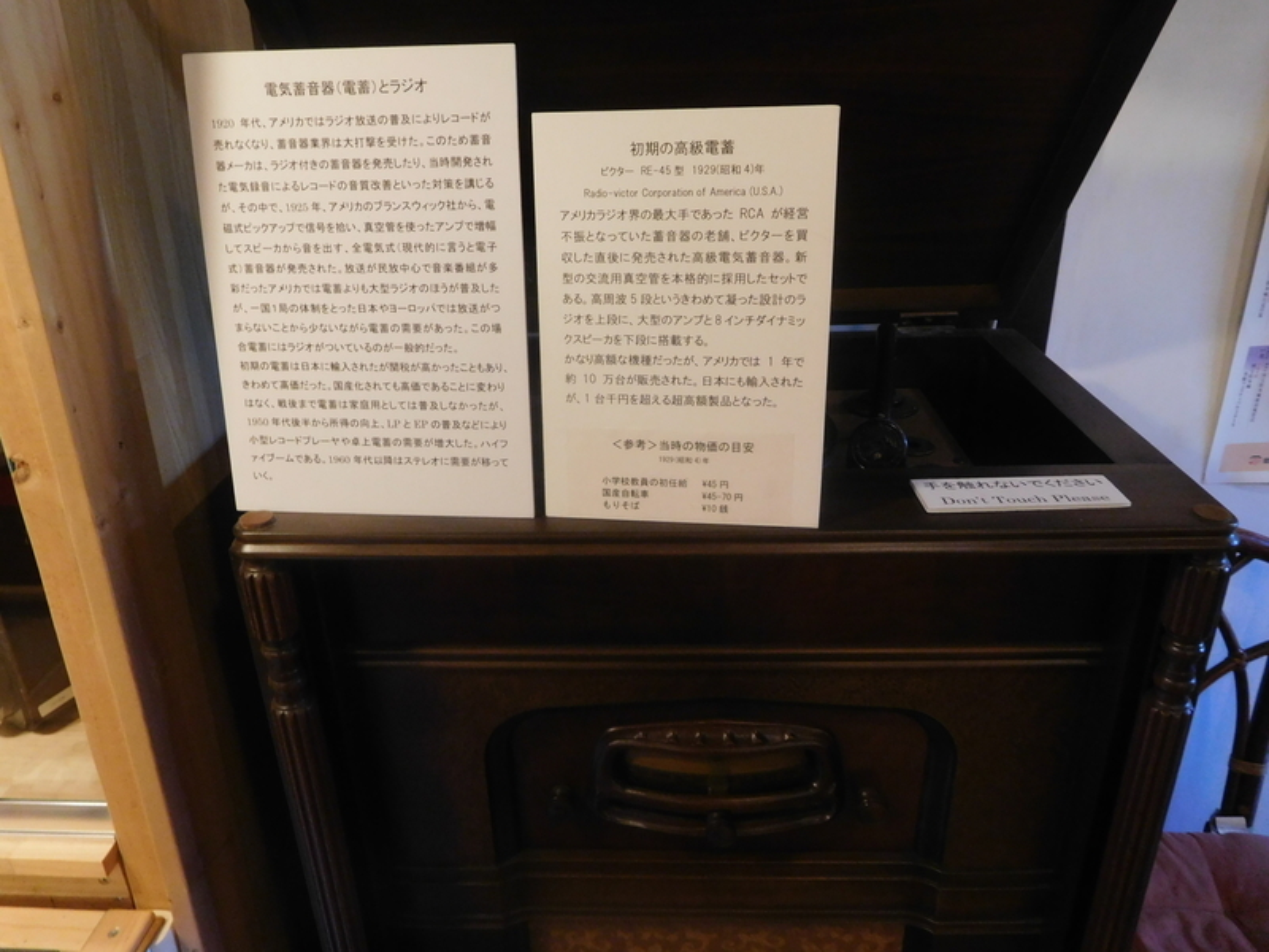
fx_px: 916
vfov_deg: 54.9
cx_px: 634
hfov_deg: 69.4
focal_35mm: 25
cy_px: 476
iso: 400
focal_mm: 4.5
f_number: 3.4
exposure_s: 1/25
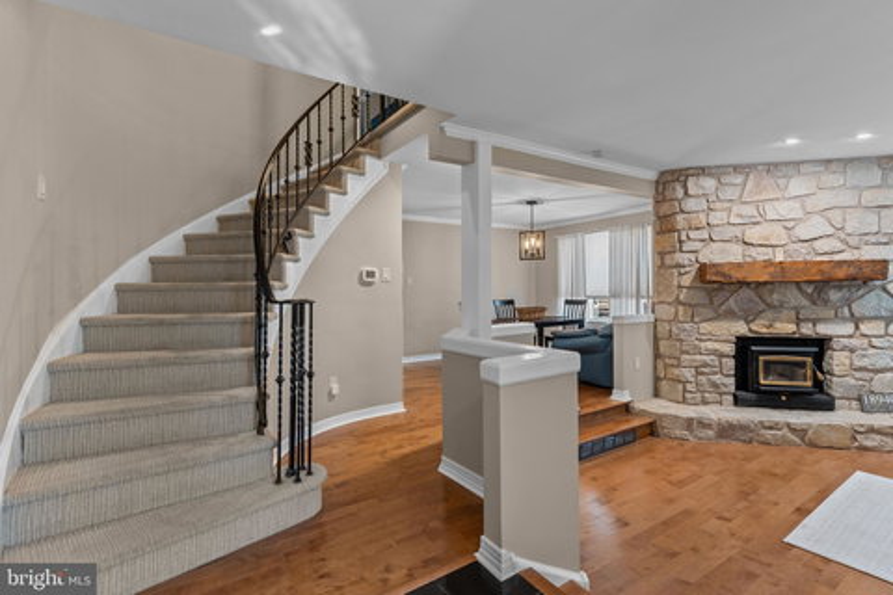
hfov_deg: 93.3
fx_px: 422
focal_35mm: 17
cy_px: 298
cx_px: 446
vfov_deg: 70.4
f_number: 8
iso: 640
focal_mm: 17
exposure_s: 1/8
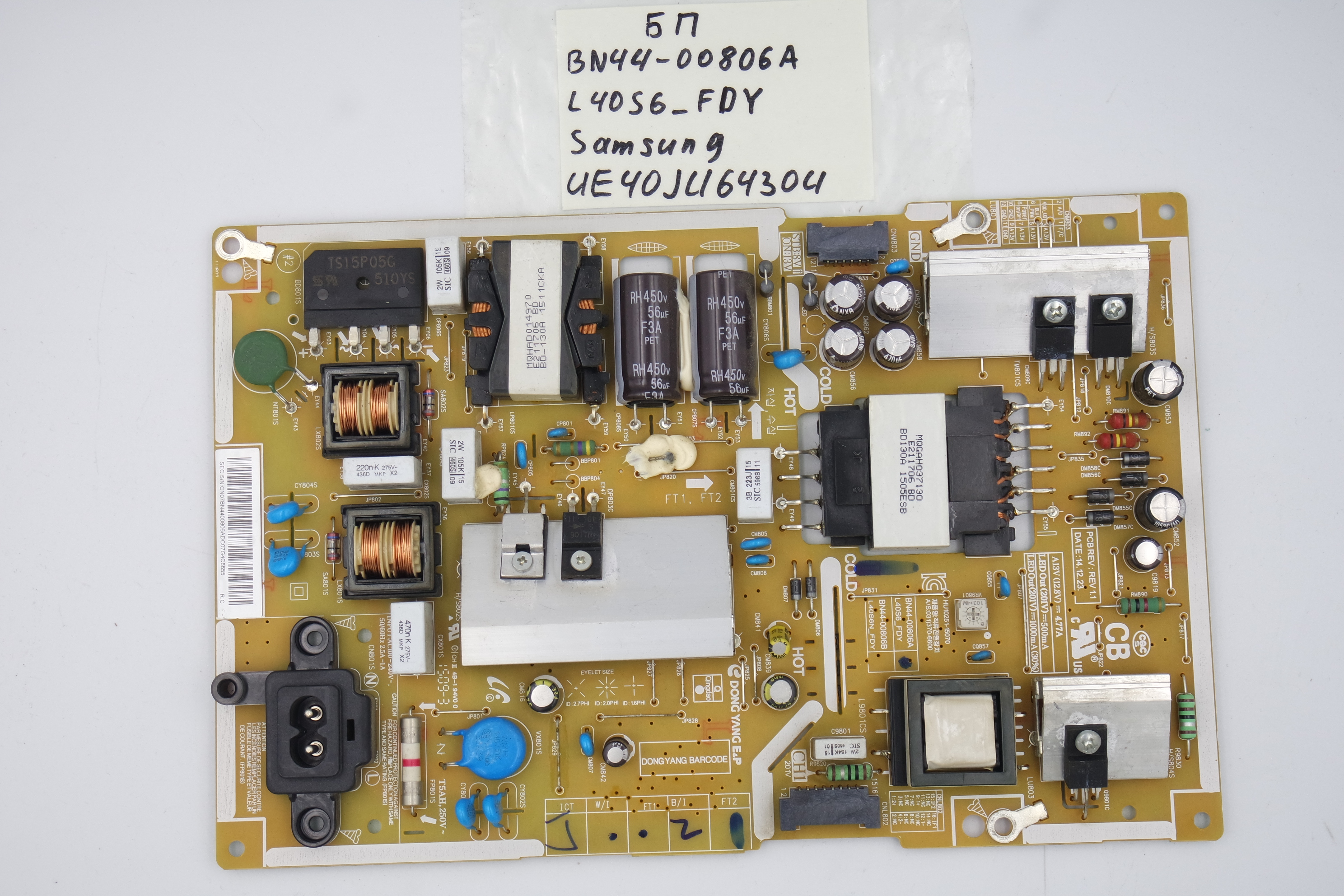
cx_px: 672
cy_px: 448
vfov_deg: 25.1
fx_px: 2016
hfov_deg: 36.9
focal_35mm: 54
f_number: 5
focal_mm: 20
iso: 200
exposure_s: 1/125
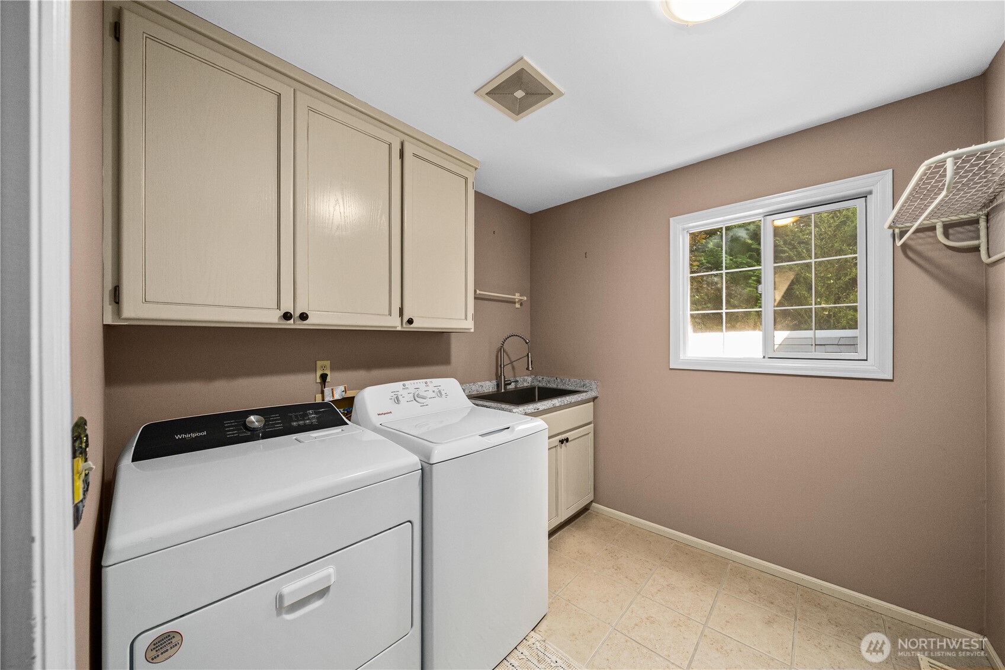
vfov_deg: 90.0
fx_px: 335
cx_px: 502
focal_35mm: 12
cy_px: 335
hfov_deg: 112.6
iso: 800
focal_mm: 12
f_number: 7.1
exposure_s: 1/30
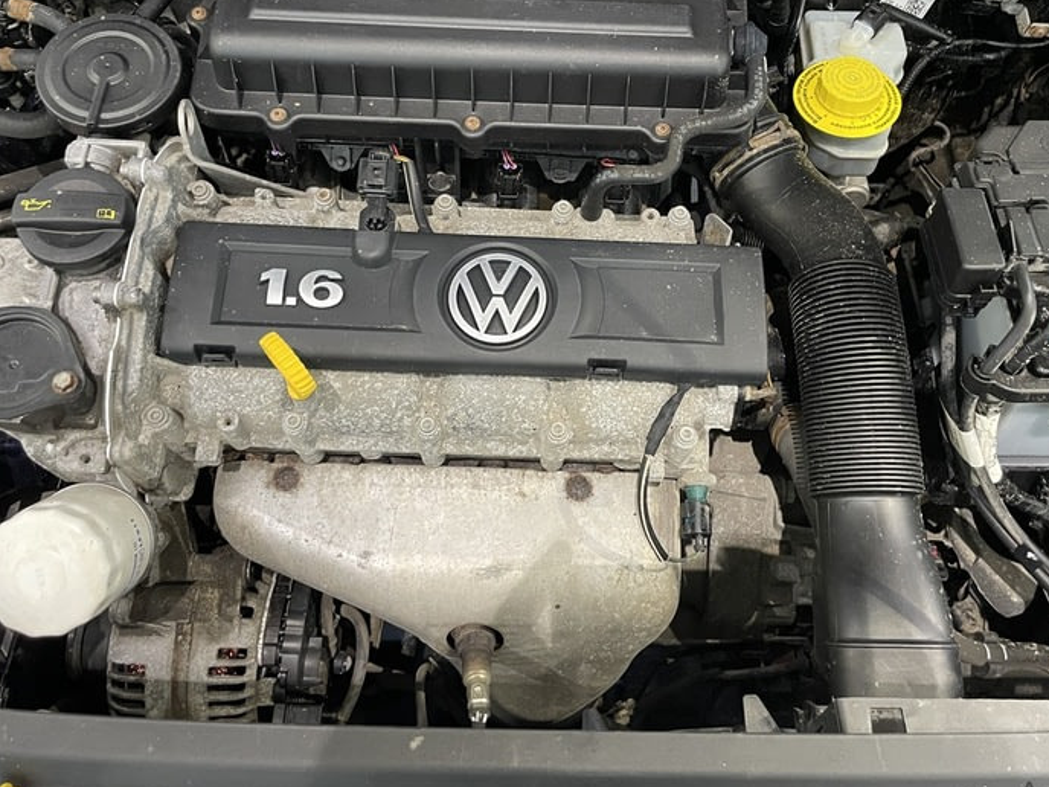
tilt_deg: -56.0
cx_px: 575
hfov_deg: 53.9
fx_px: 1030
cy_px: 310
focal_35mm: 34
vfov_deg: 41.6
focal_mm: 4.2
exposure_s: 1/33
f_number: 1.6
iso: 400
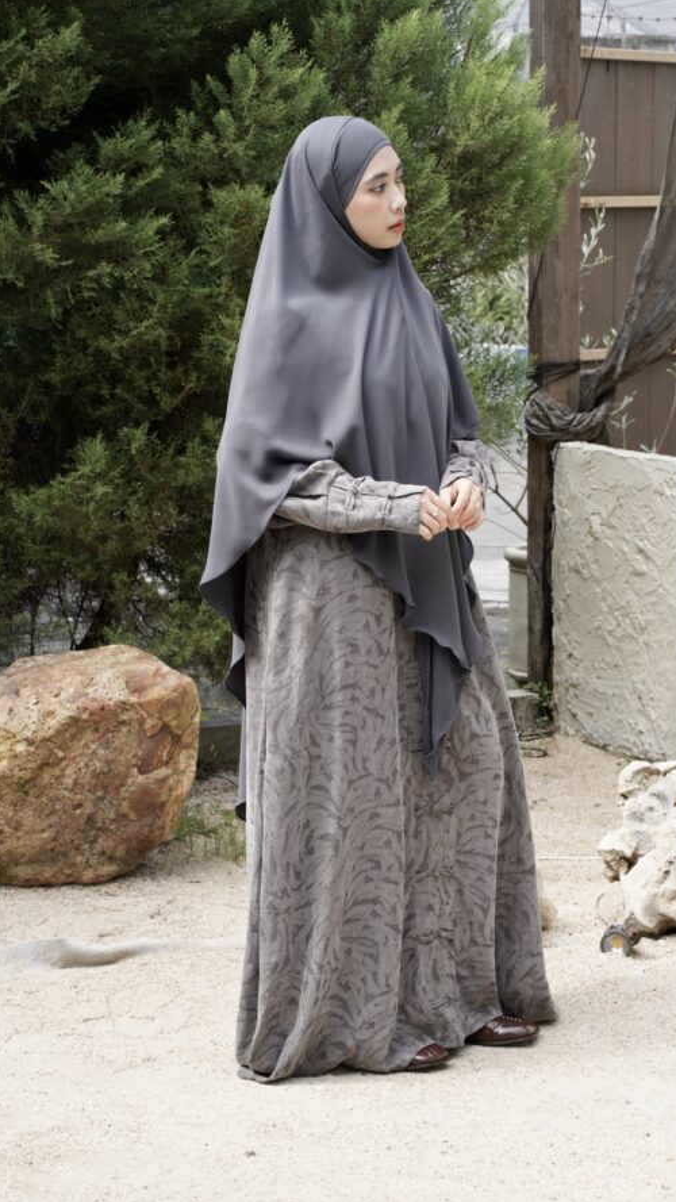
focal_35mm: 90
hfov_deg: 13.4
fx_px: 2868
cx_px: 358
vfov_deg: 23.7
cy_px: 603
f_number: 11
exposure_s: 1/250
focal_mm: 85
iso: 1000
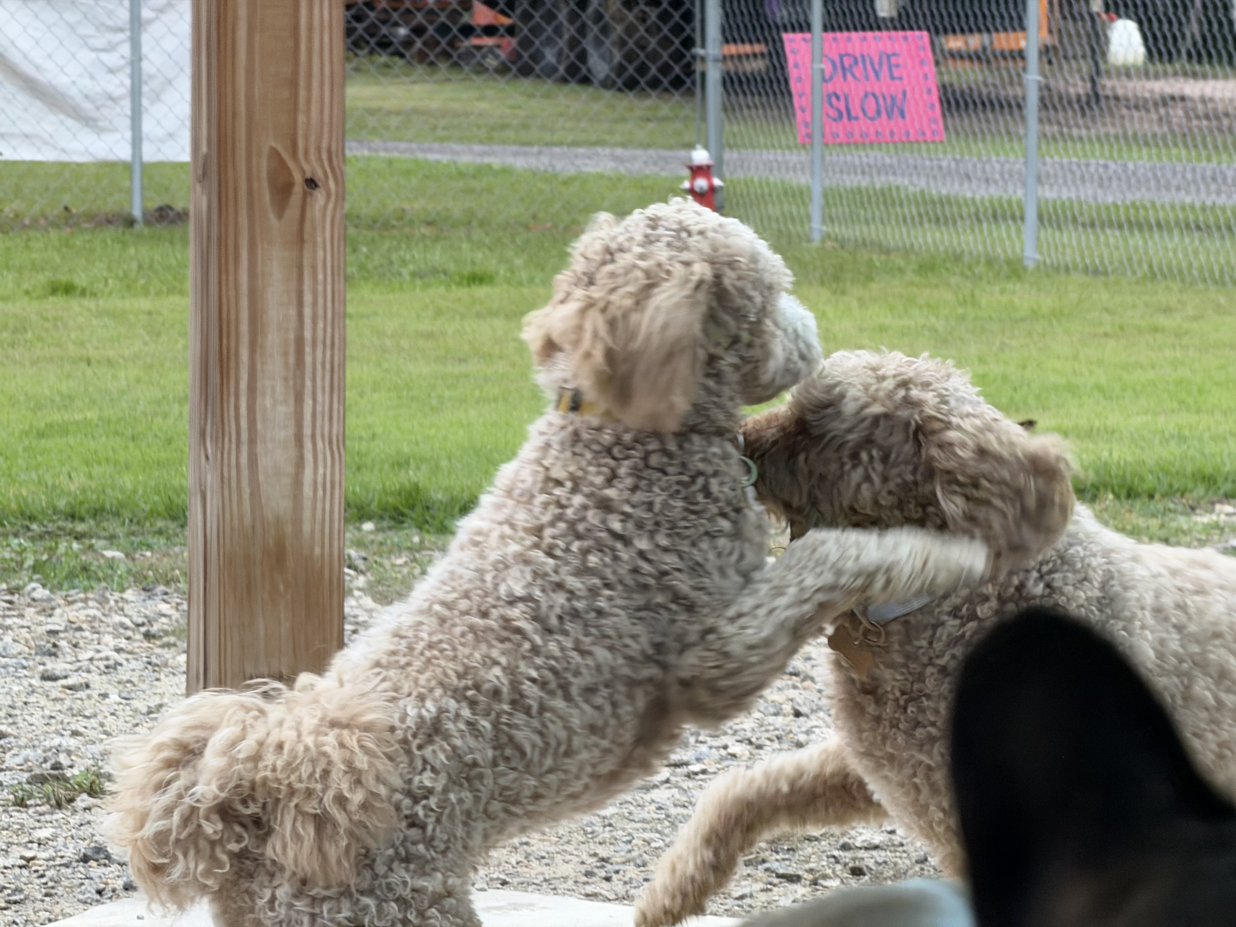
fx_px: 7141
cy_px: 464
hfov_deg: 9.9
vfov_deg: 7.4
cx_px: 618
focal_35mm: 200
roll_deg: -2.8
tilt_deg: -3.9
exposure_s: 1/121
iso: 160
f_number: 2.8
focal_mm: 16.89
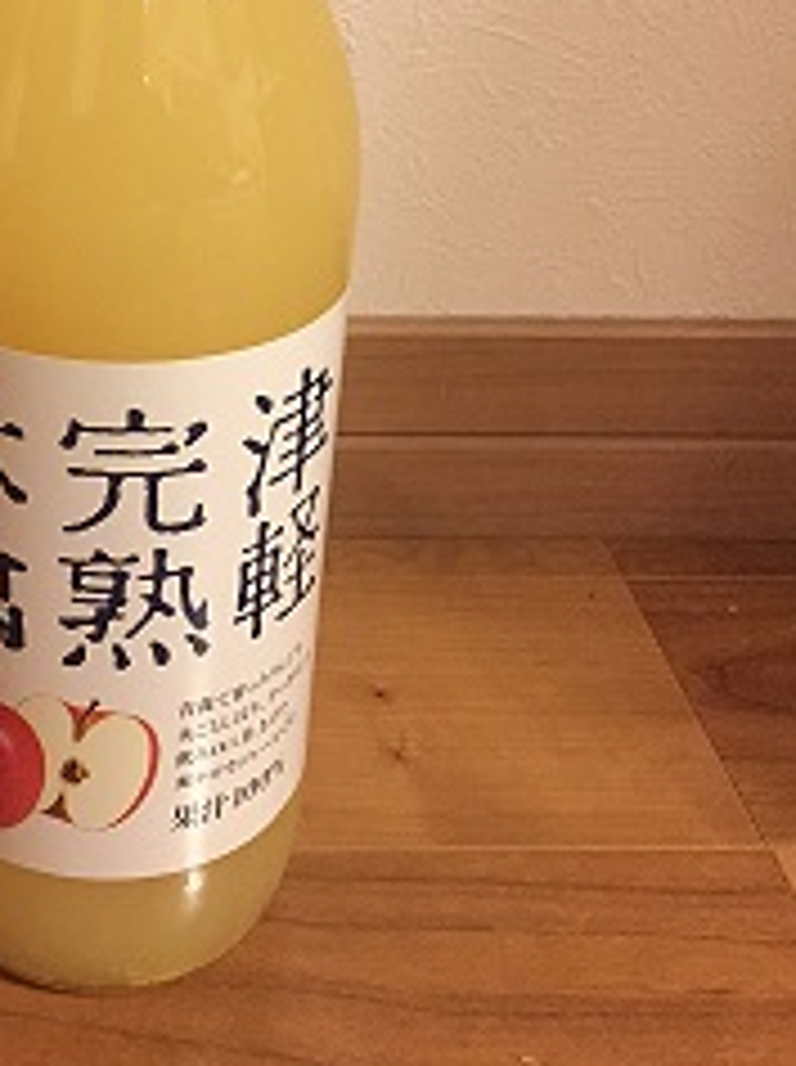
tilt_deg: -25.5
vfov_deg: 37.6
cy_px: 319
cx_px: 135
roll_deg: -1.3
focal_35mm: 50
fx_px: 1537
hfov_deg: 28.3
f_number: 2.2
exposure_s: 1/15
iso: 500
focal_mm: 4.15
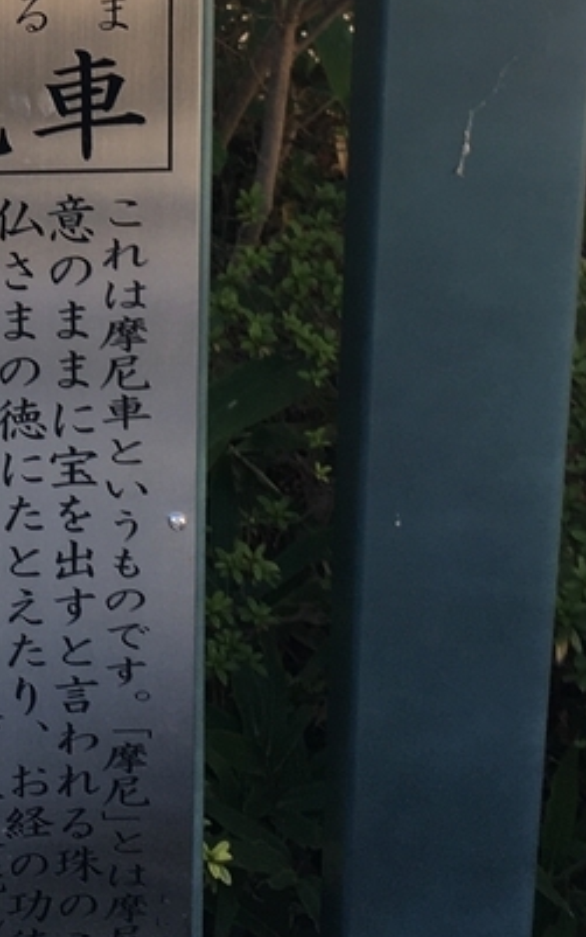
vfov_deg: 21.8
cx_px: -14
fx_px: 2348
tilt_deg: -22.7
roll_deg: +3.5
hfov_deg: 14.0
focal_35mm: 92
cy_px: 14
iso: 25
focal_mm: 4.15
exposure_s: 1/120
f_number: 2.2
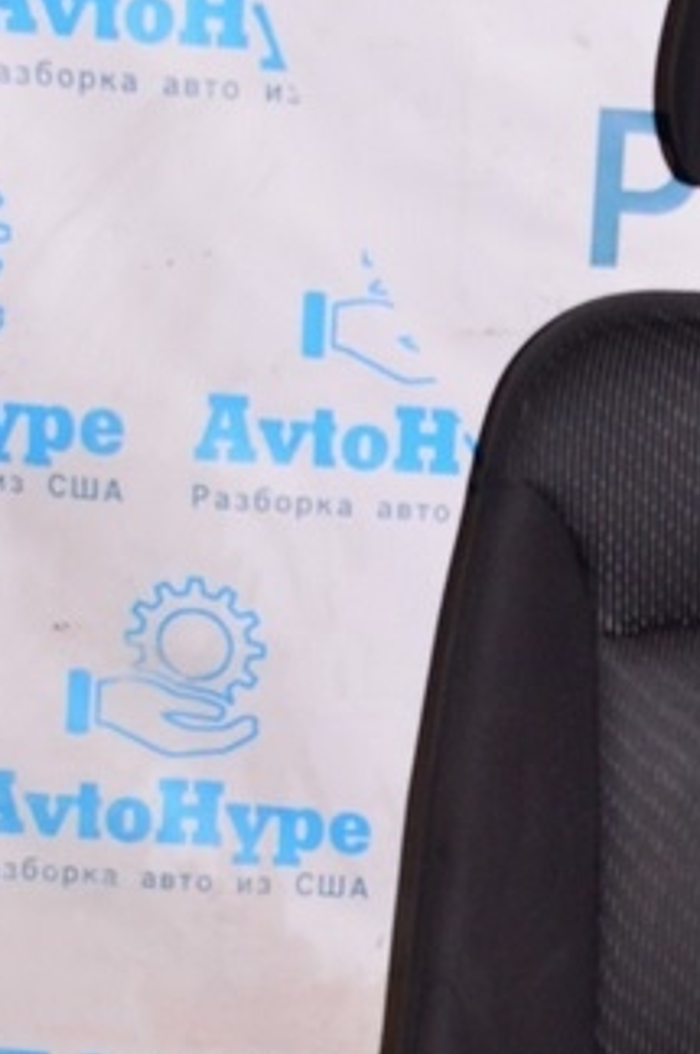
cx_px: 809
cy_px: 843
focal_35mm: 121
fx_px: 3540
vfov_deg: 16.8
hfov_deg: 11.1
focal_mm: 34
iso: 1600
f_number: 8
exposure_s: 1/160
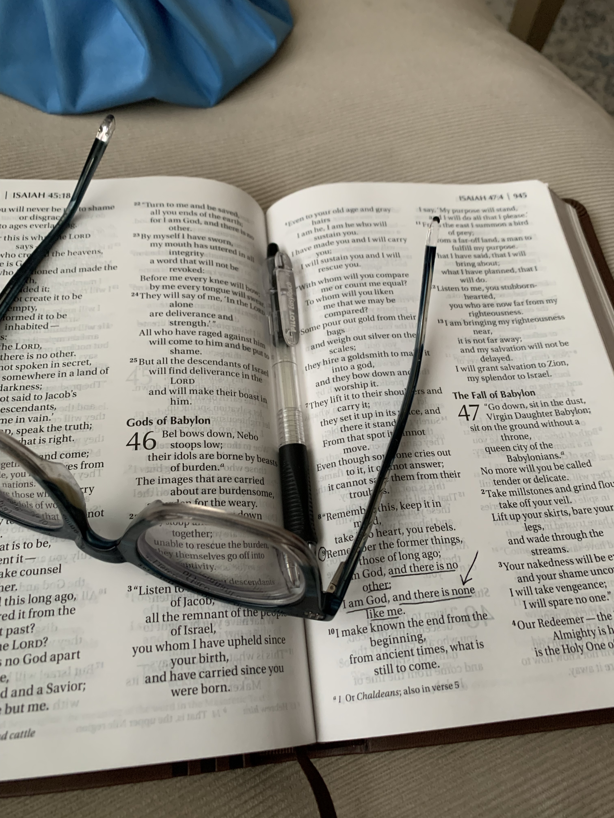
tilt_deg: -58.2
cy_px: 409
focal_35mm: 26
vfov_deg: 67.3
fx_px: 615
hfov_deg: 53.1
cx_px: 307
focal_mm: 4.25
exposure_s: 1/60
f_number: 1.8
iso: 250
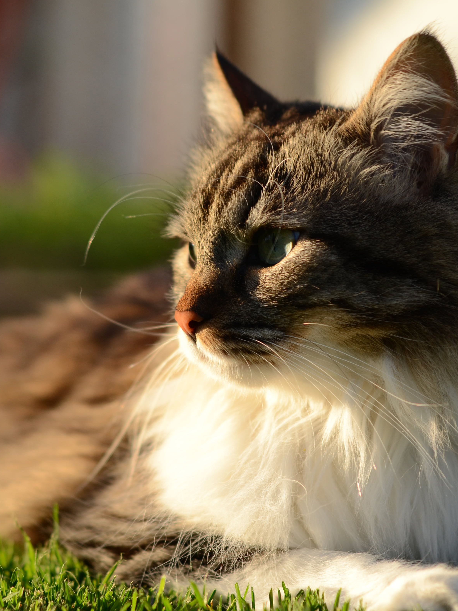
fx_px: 1976
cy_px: 314
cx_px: 226
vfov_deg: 17.6
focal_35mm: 112
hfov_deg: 13.2
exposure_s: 1/250
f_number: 3.2
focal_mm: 50
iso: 200
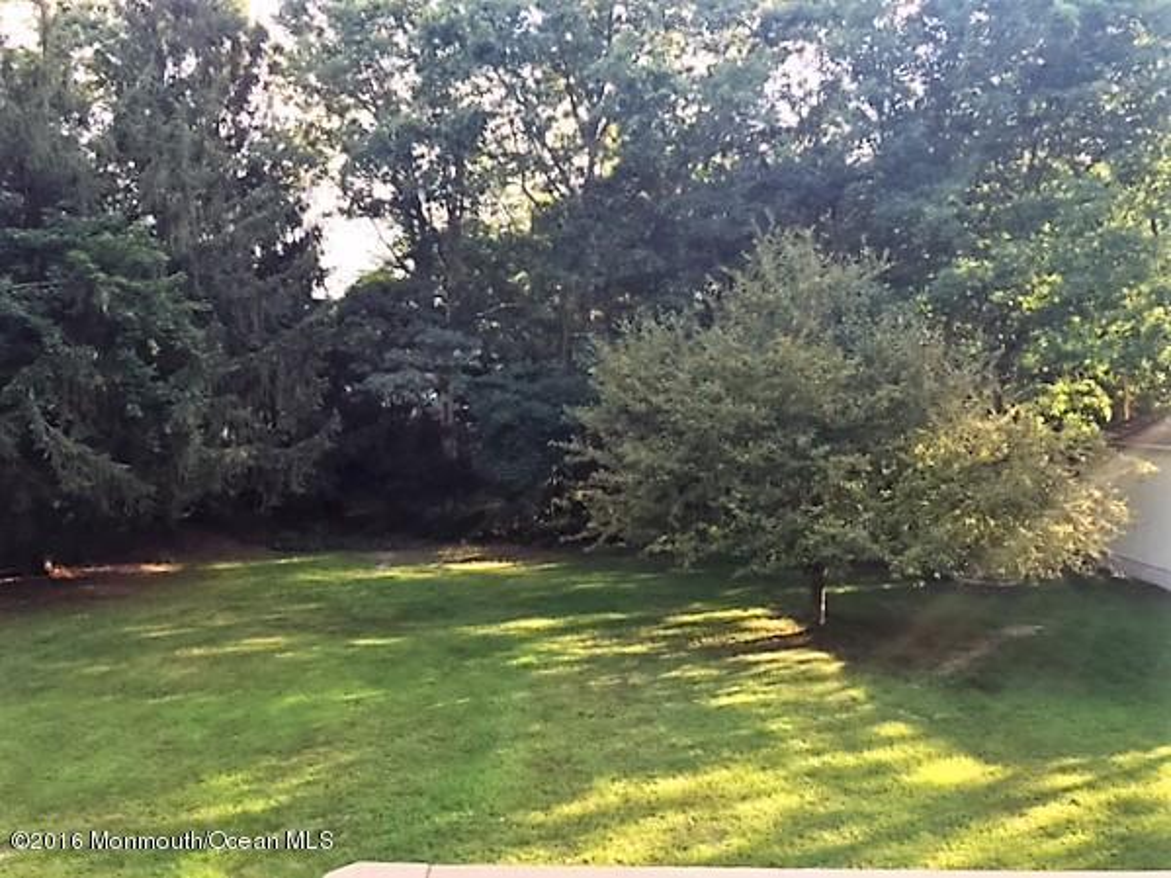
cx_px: 586
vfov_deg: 48.2
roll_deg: +0.7
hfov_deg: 61.7
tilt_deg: -1.1
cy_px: 439
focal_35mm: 29
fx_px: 981
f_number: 2.2
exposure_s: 1/120
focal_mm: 4.15
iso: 50
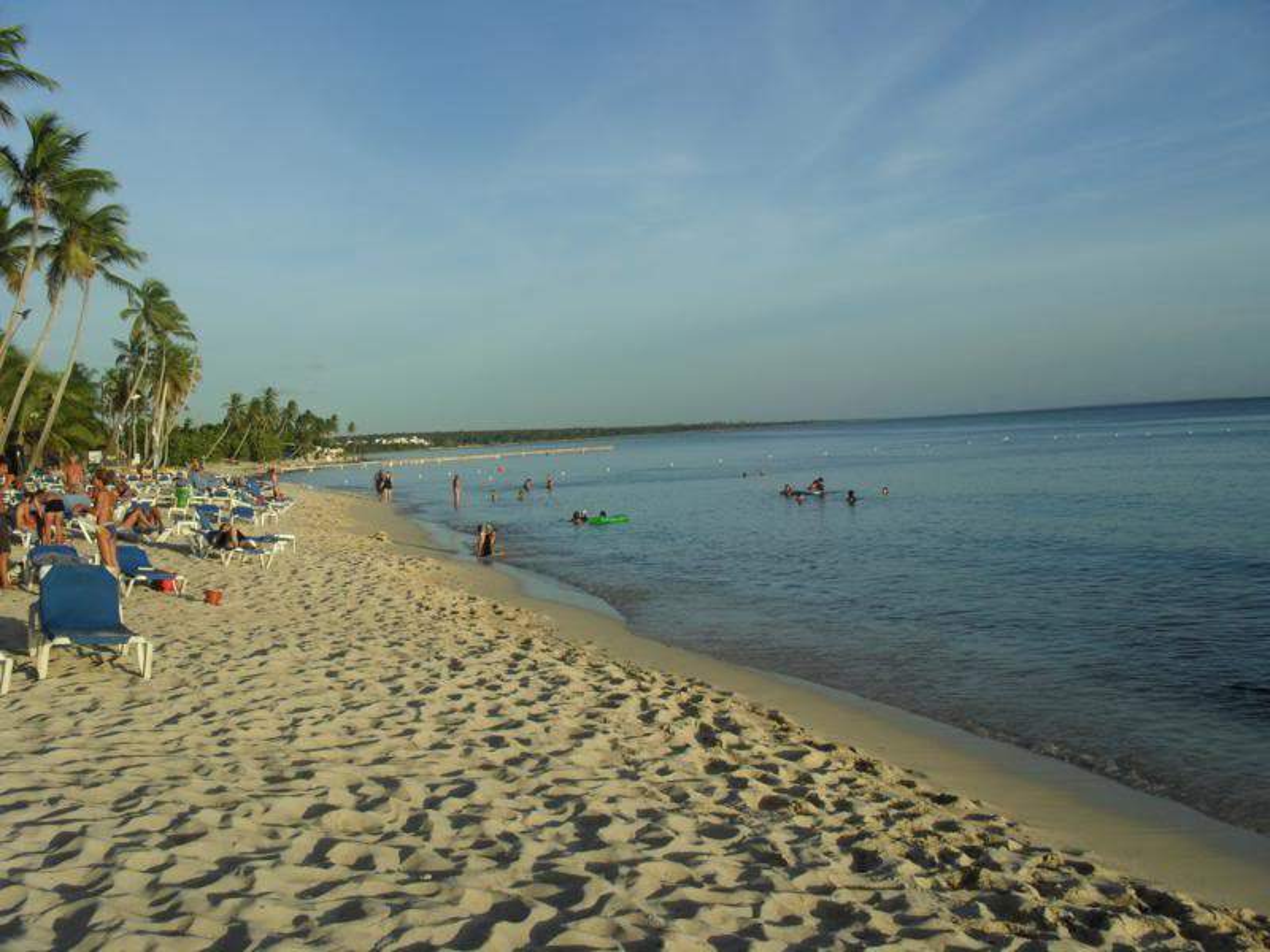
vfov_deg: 40.7
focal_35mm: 35
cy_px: 476
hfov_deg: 52.6
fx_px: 1284
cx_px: 635
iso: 100
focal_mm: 6.3
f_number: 8.4
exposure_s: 1/250
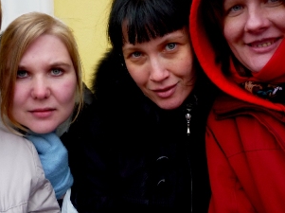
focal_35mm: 45
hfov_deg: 42.1
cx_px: 127
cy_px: 110
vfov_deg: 32.1
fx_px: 370
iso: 200
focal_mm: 5.5
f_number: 2.8
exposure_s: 1/100
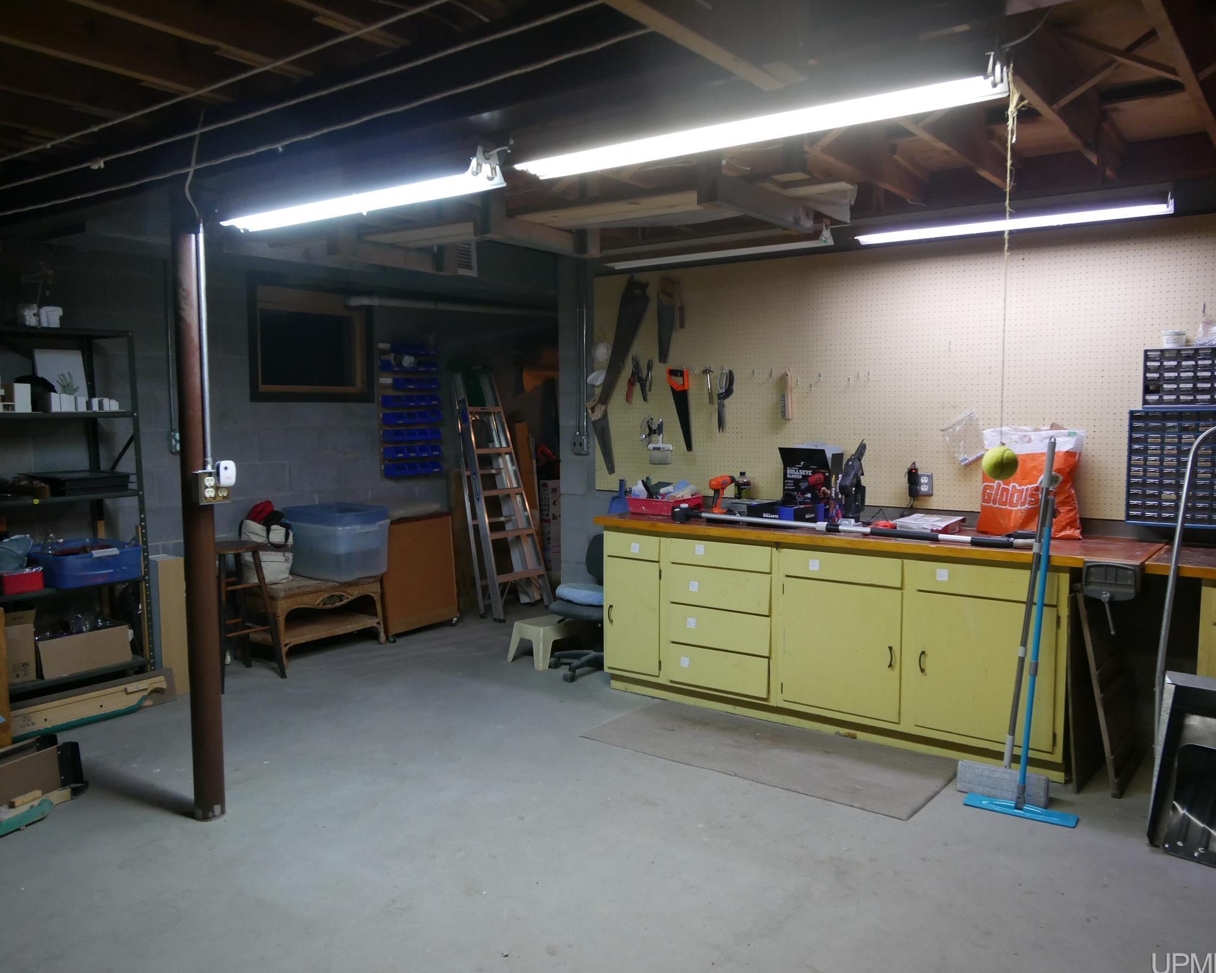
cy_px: 490
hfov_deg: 62.2
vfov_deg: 51.5
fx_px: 1008
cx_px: 644
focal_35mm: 28
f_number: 4
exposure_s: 1/60
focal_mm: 13
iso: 1250
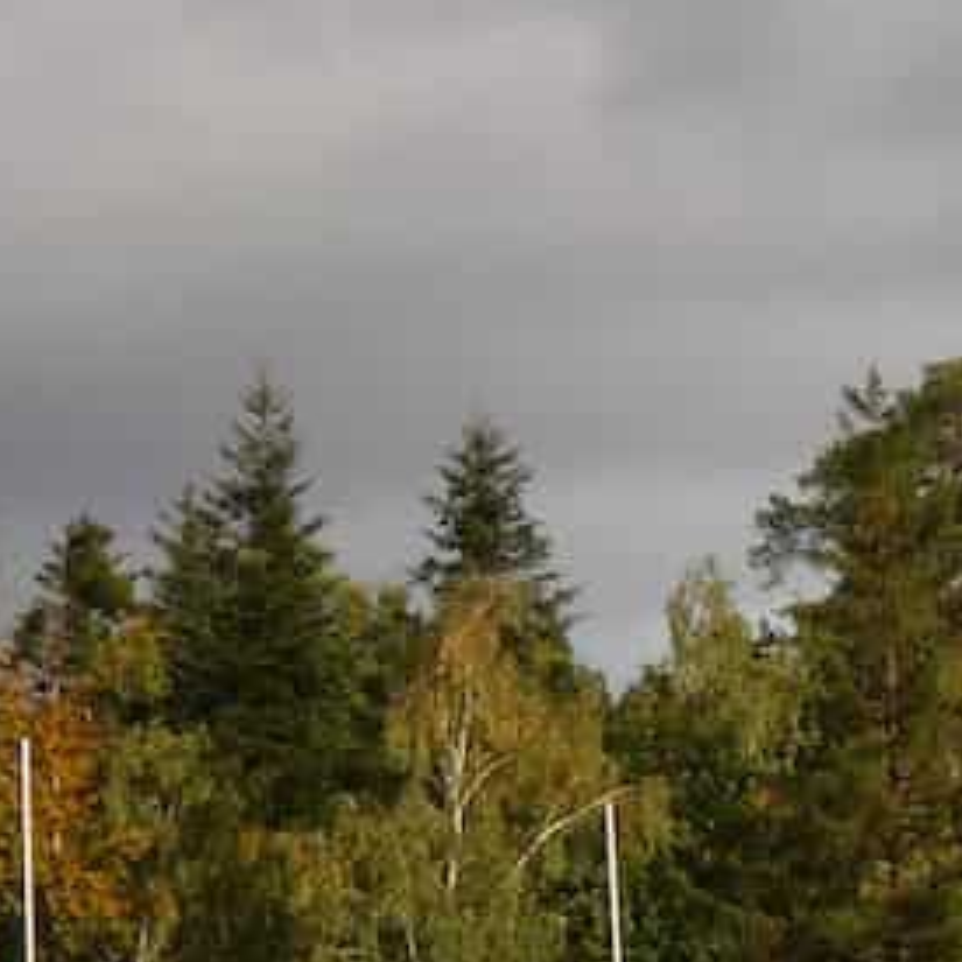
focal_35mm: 243
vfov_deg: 7.1
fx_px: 7640
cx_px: 1105
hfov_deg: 7.2
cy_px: 1259
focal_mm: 11.3
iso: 80
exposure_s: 1/320
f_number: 4.2
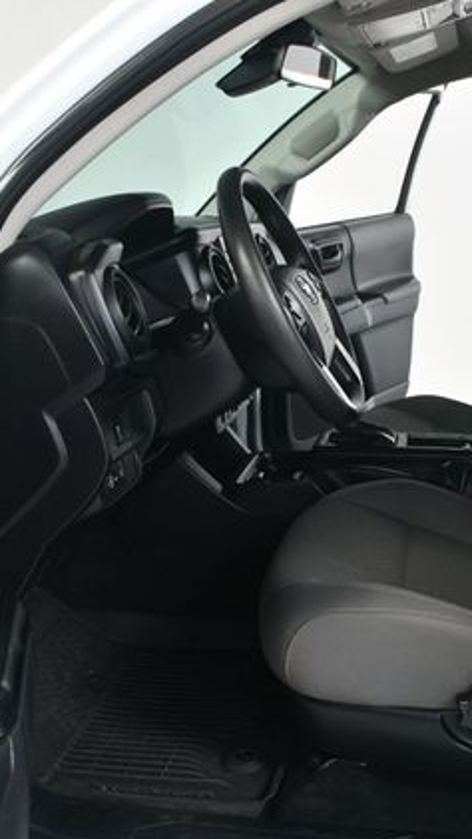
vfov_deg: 47.3
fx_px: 956
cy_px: 422
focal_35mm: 43
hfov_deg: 27.7
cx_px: 281
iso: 100
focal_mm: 18
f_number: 5.6
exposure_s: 1/160
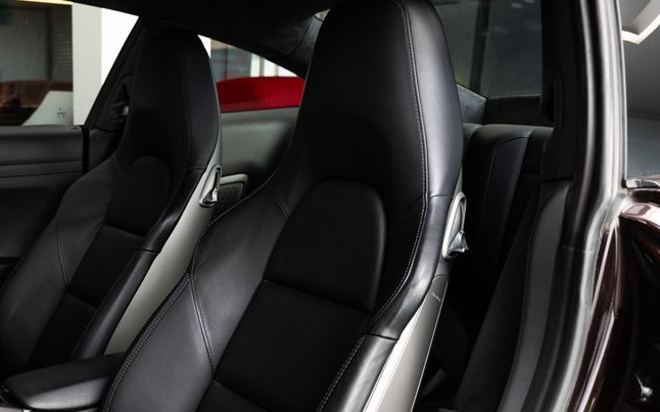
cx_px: 210
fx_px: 827
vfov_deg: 27.6
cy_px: 311
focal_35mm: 46
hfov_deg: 42.8
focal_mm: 26
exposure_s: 1/50
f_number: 5
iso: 200
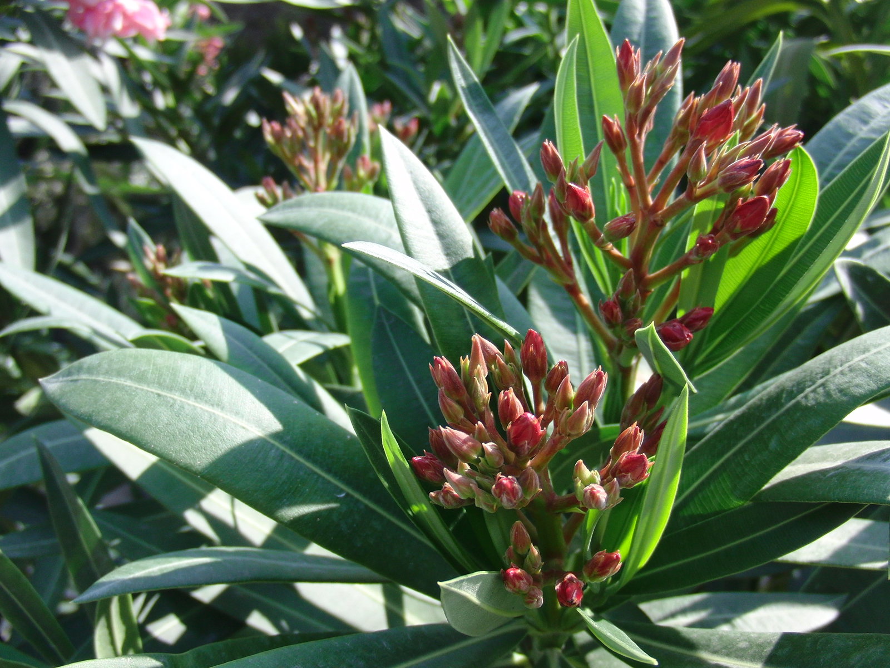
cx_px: 445
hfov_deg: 50.1
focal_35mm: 37
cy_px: 334
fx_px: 951
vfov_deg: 38.7
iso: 100
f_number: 3.6
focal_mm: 6.42
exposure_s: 1/400
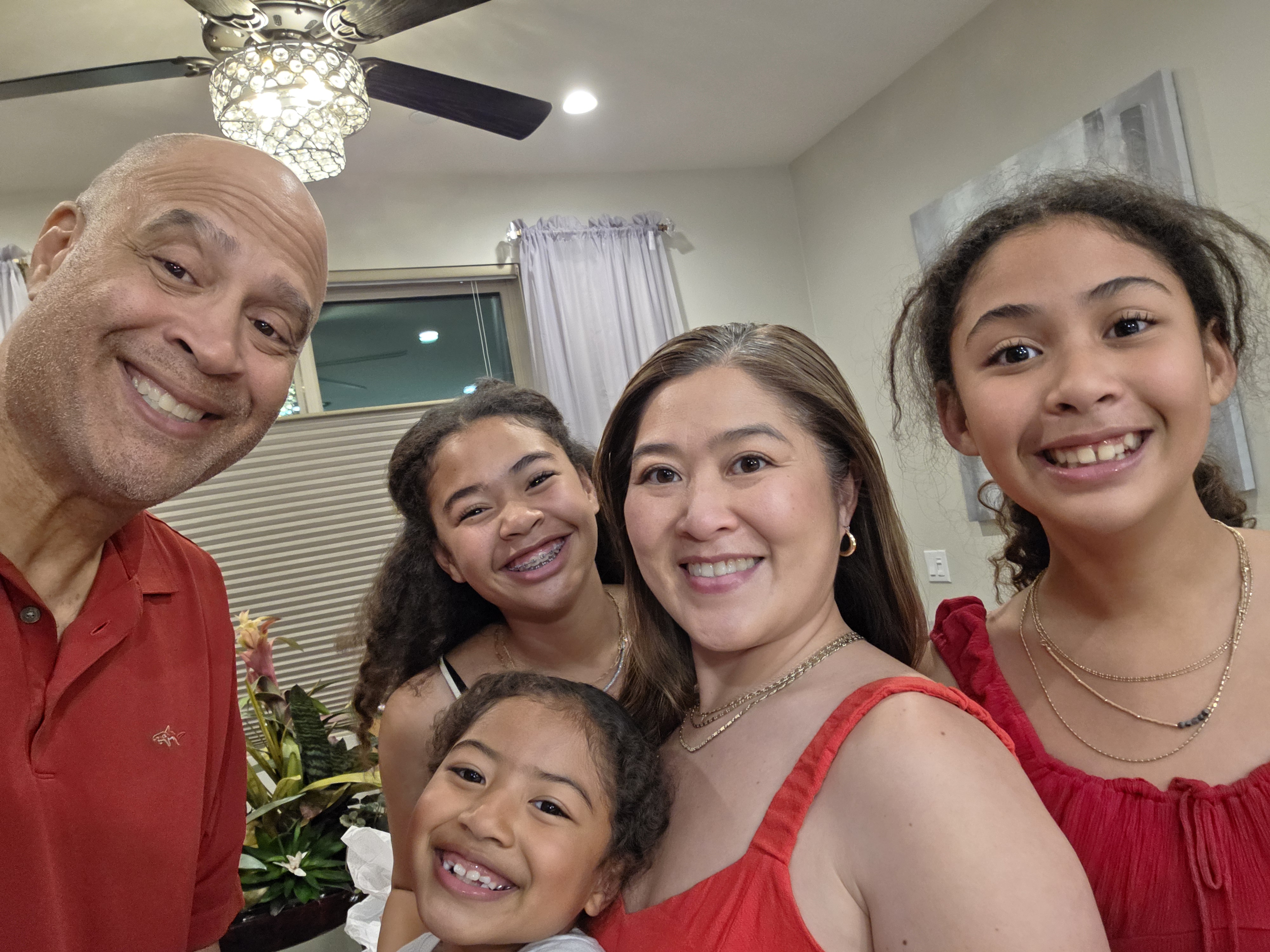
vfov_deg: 54.9
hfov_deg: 69.4
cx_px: 635
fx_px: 917
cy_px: 476
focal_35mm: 25
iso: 500
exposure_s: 1/60.2
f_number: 2.2
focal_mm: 3.3
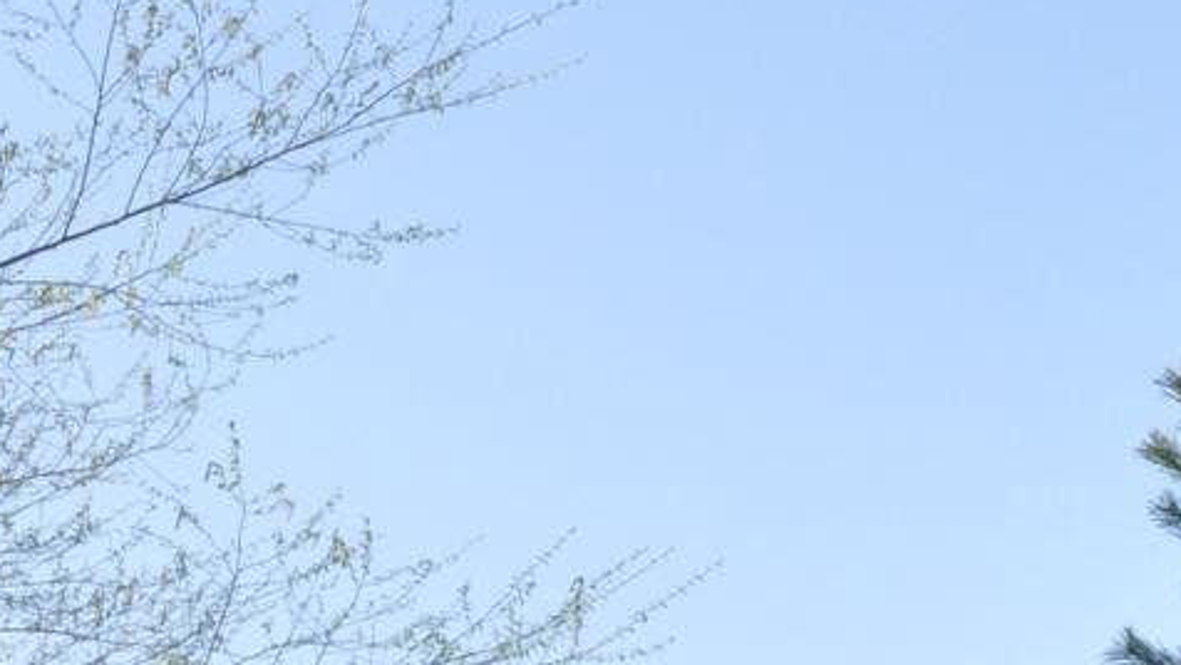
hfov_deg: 15.2
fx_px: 4229
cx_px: -305
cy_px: 1380
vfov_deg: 8.5
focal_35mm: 135
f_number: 16
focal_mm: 20
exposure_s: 1/250
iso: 800
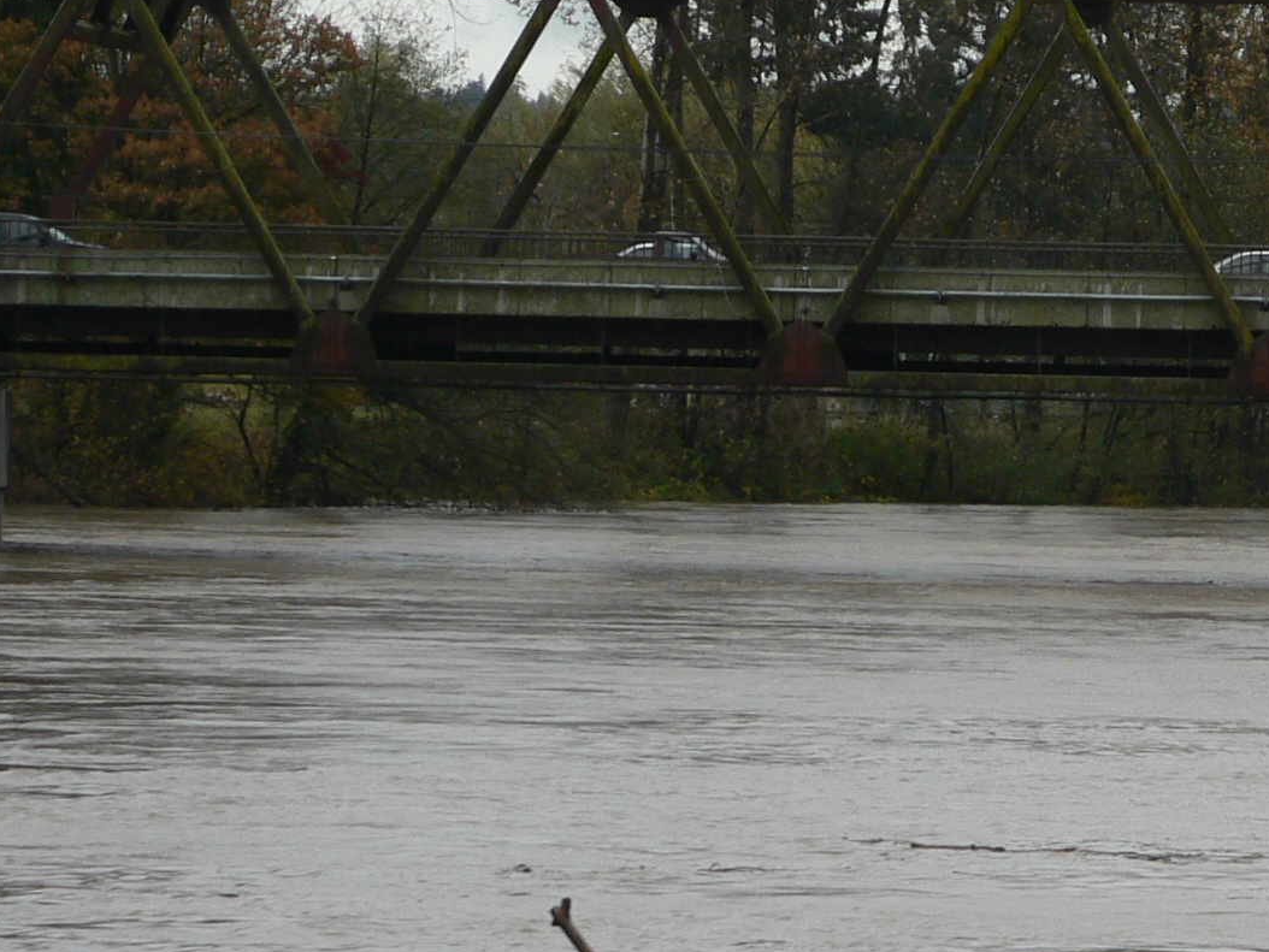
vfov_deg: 4.2
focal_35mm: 357
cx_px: 1285
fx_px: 13090
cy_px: 1005
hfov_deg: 5.5
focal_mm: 24.6
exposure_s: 1/40
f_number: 3.3
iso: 80
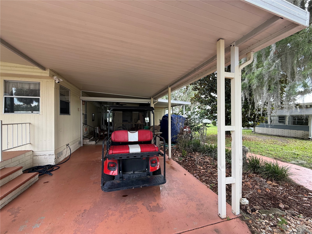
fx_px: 126
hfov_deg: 102.1
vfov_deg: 85.7
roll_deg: +0.2
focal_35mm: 14
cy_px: 117
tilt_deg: +1.7
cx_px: 156
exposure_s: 1/128
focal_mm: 2.22
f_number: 2.2
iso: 64
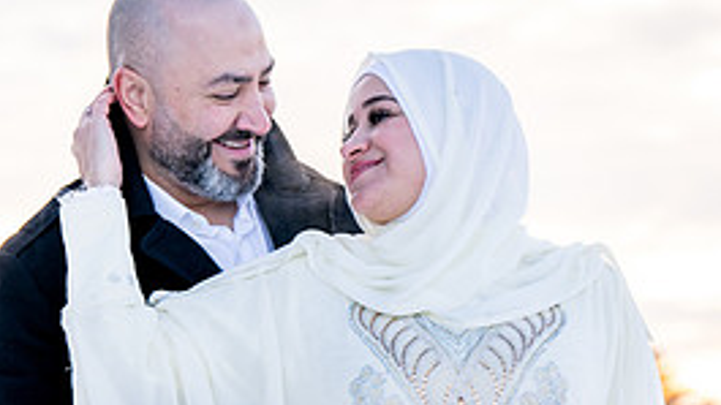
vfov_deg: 4.8
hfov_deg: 8.5
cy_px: 286
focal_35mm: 255
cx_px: 479
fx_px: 4875
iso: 100
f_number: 4.5
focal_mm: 100
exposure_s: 1/125
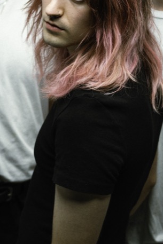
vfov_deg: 13.9
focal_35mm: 147
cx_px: 35
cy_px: 85
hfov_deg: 9.3
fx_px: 998
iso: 400
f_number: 2.2
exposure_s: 1/200
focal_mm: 32
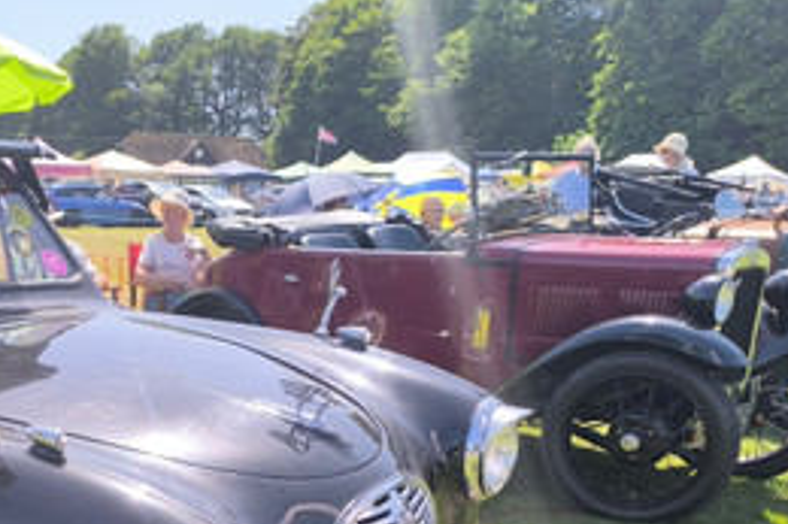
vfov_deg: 27.4
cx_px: 97
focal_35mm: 46
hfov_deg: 40.0
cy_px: 535
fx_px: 1006
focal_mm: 6.14
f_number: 1.65
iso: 50
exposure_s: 1/638
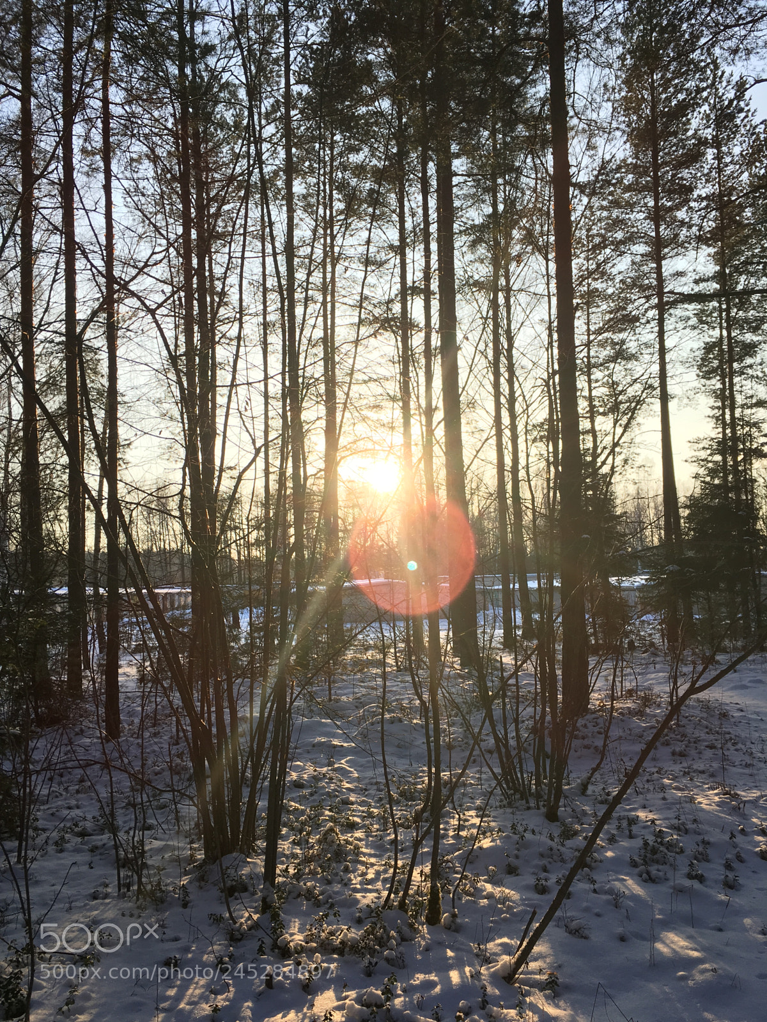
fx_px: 857
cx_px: 384
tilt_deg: +3.6
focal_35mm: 29
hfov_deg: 48.2
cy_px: 511
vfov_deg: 61.7
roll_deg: +2.9
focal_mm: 4.15
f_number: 2.2
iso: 25
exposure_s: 1/455
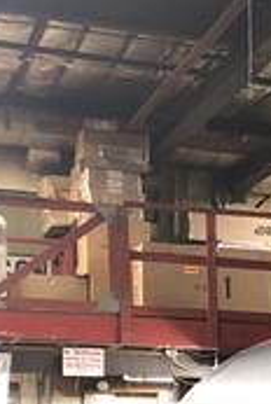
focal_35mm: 112
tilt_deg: -1.4
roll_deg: -0.7
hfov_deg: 11.2
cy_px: 492
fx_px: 1260
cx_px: 535
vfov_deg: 17.3
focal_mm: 4
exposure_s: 1/7
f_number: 1.8
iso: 100
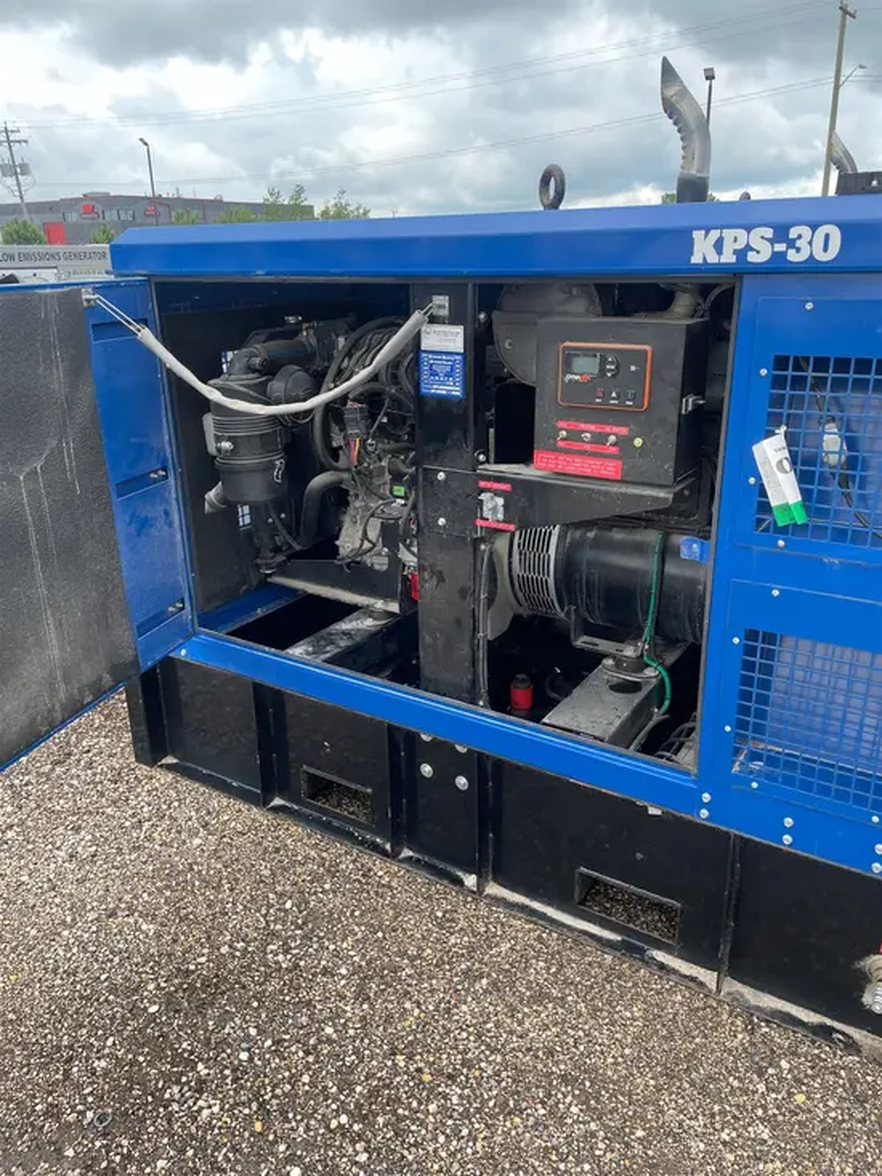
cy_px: 588
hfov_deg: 53.1
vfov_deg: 67.3
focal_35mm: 26
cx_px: 441
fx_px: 883
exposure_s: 1/313
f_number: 1.6
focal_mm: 4.2
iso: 32
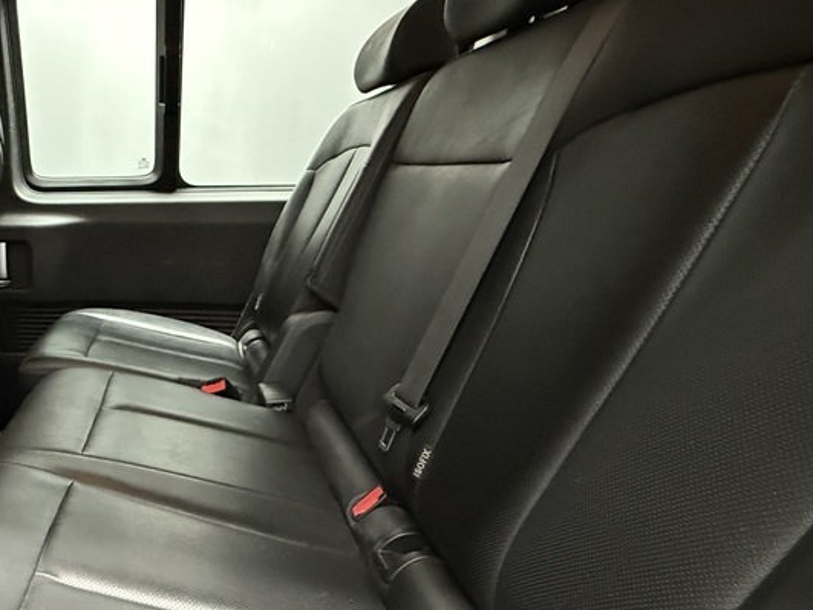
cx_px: 80
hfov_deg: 56.3
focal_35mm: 27
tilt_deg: -16.6
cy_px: 377
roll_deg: -0.8
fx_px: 634
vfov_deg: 50.9
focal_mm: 2.22
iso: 1250
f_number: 2.2
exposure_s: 1/25
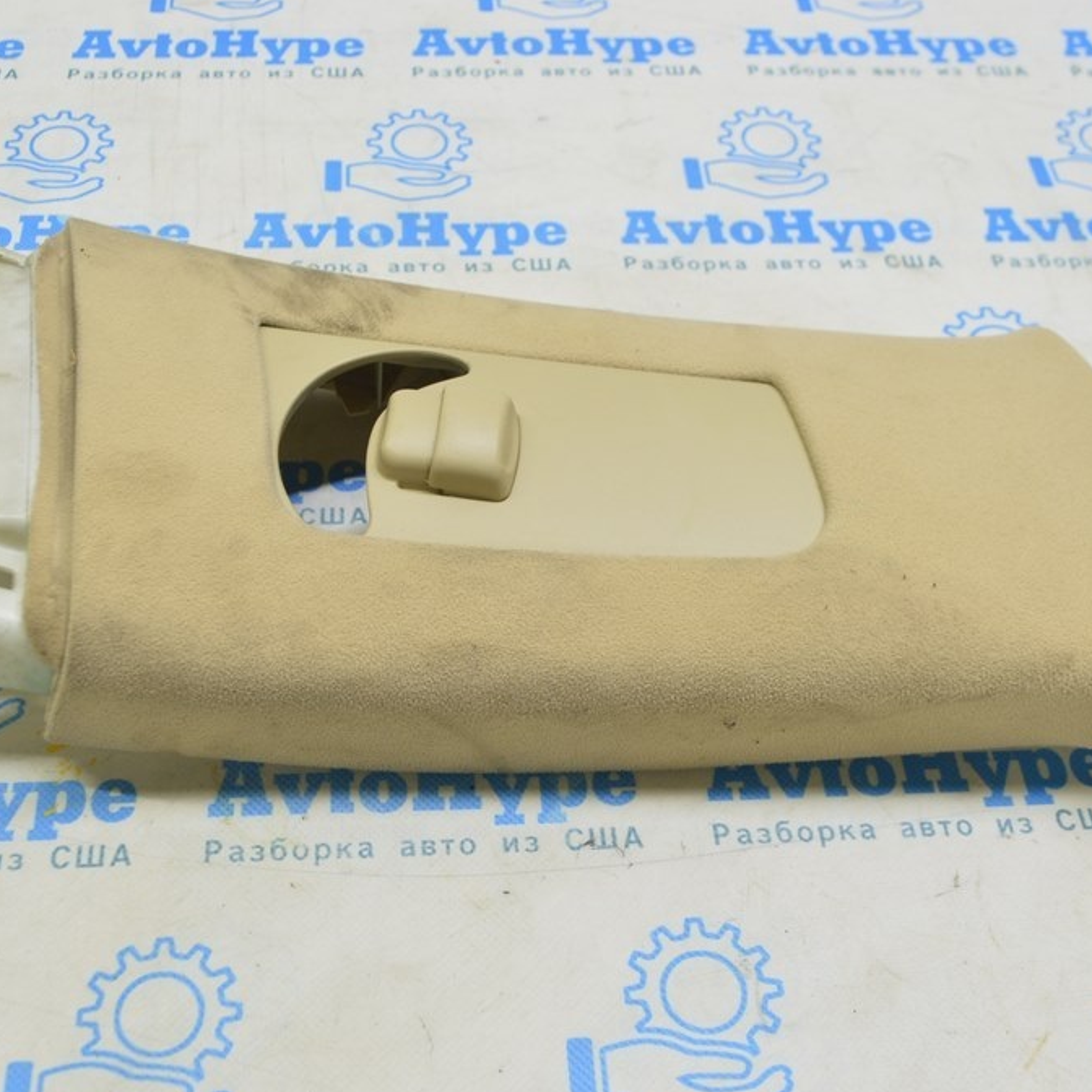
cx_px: 486
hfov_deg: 37.8
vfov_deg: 37.8
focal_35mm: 45
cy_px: 552
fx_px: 1593
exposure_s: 1/20
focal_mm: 23
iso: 400
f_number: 5.6
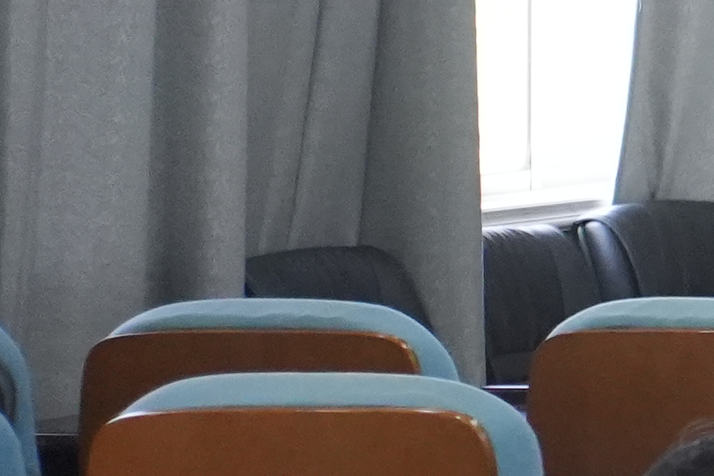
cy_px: -203
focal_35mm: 221
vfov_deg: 6.2
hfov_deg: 7.3
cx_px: 2698
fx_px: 4383
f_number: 4.5
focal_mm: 28
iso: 3200
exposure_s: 1/320
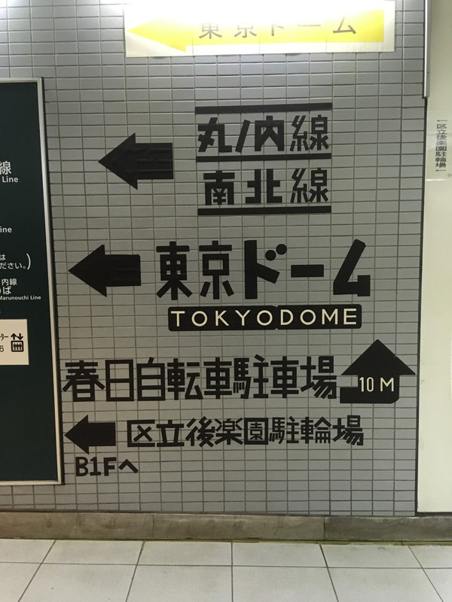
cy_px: 301
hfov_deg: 48.2
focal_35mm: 29
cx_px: 226
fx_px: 505
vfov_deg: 61.7
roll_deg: +1.1
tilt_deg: -6.5
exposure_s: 1/30
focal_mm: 4.15
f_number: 2.2
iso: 200
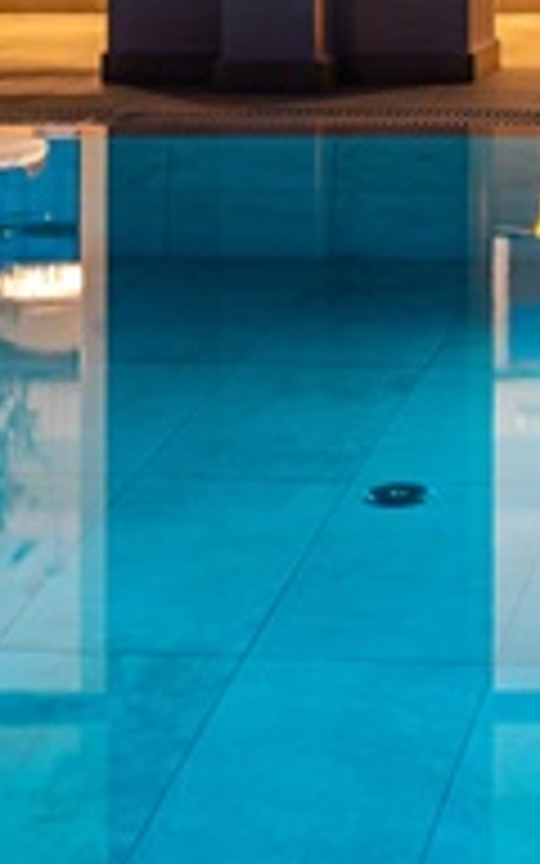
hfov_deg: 10.1
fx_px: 2873
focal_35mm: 122
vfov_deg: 16.2
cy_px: -254
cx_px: 1008
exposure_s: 2
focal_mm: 23
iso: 100
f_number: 8
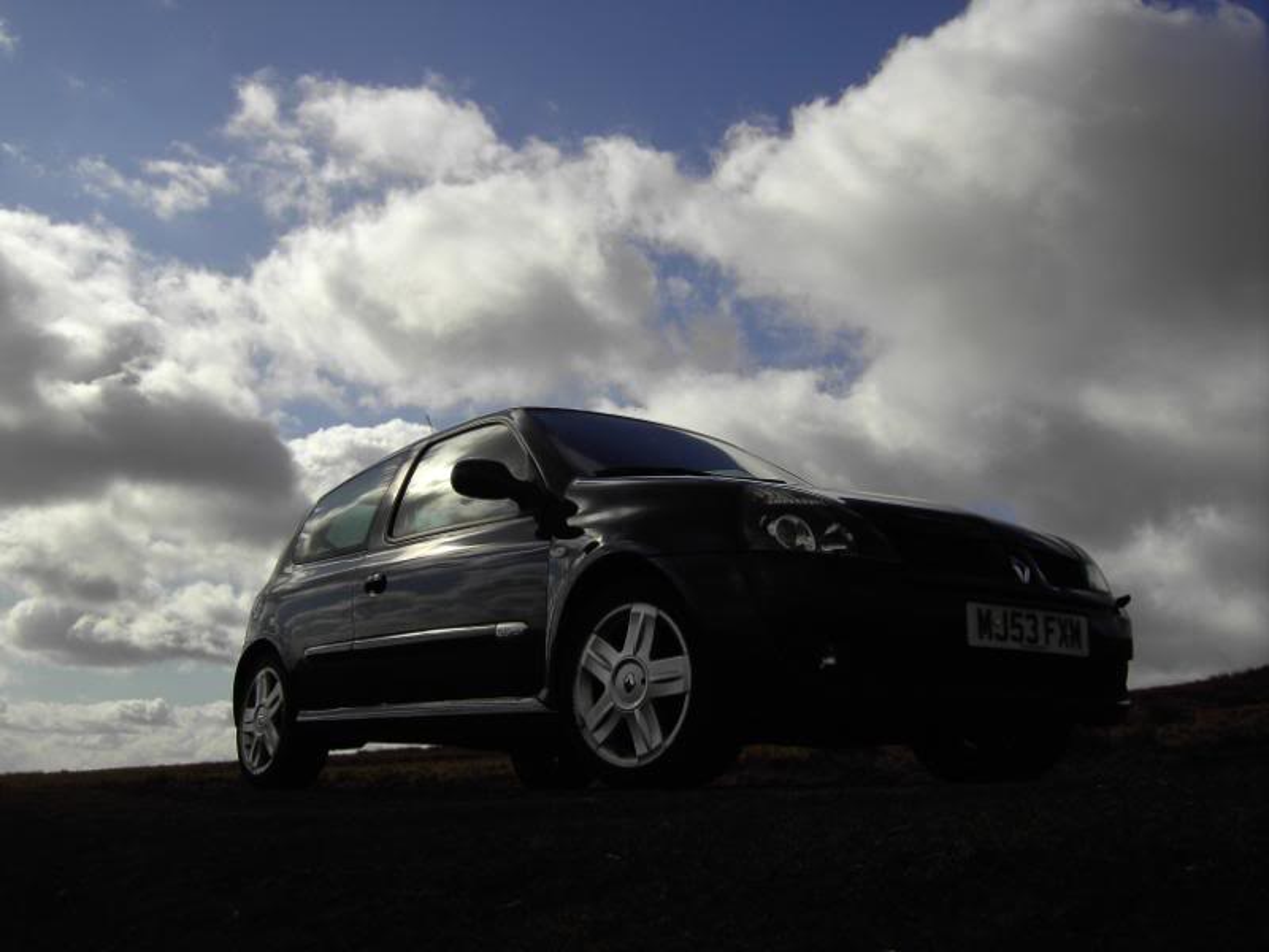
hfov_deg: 52.6
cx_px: 634
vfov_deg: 40.7
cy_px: 476
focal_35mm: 35
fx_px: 1283
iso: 50
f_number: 6.7
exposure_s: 1/650
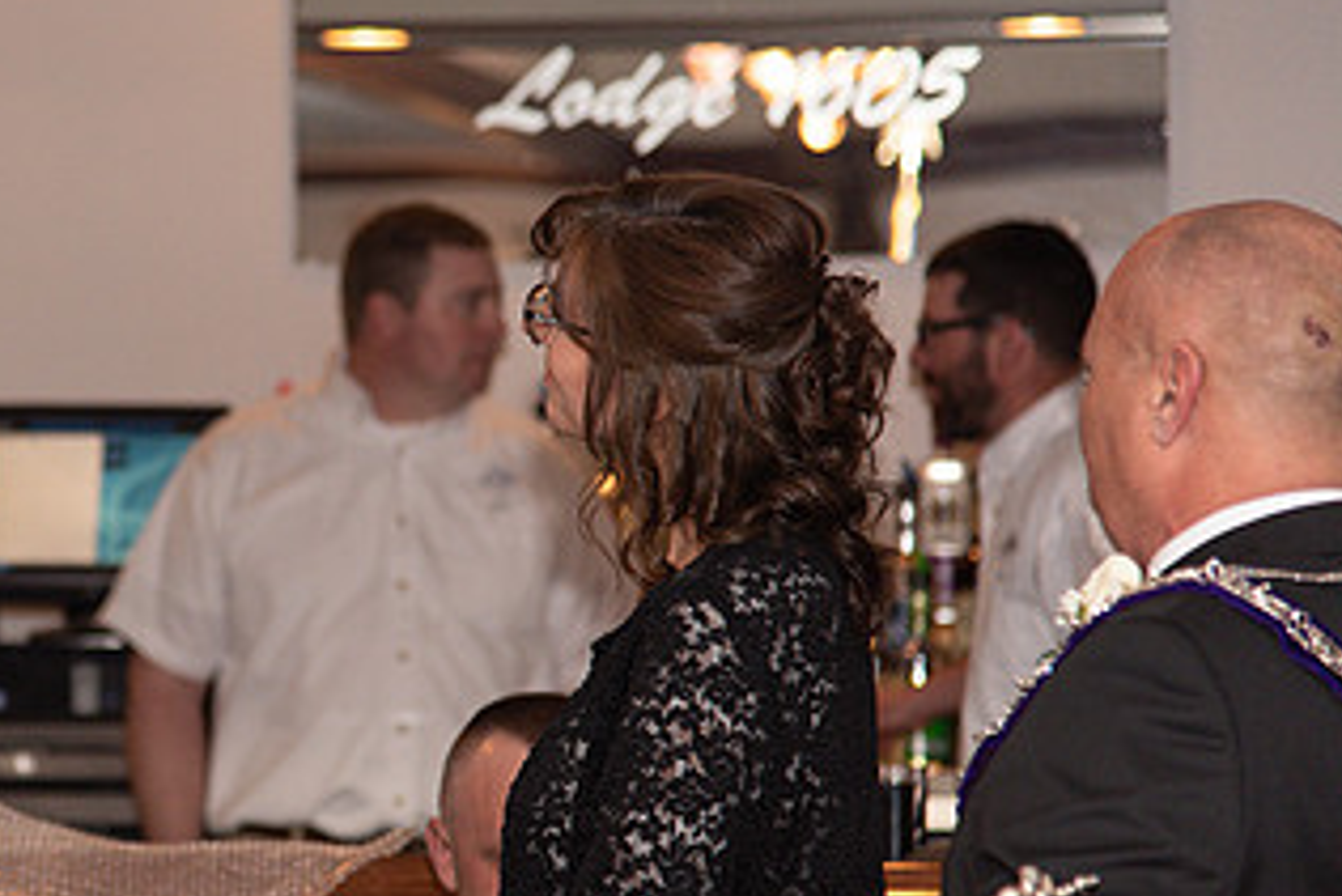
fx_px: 7533
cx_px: 127
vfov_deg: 6.8
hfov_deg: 10.1
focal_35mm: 202
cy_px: 529
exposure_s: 1/200
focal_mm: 110
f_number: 4
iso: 800
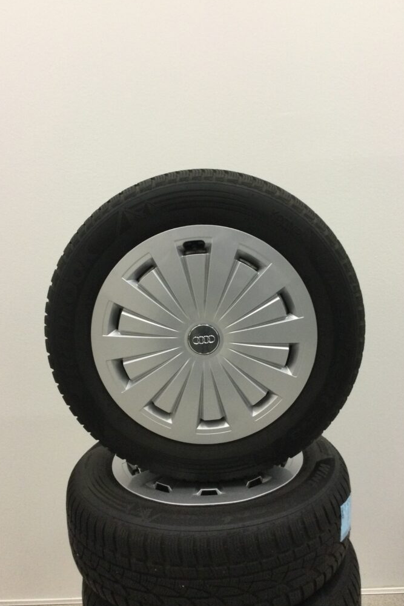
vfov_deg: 57.2
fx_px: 555
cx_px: 218
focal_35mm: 33
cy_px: 304
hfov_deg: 40.0
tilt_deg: -9.8
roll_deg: +3.5
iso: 125
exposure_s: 1/33
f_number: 2.4
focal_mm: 3.3
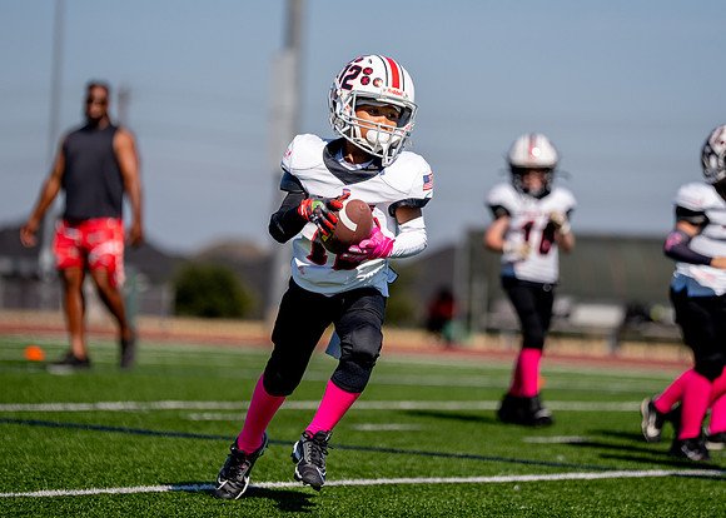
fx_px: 4188
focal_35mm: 203
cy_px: 210
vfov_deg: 7.1
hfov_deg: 9.9
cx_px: 381
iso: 250
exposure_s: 1/6400
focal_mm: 163
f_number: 2.8
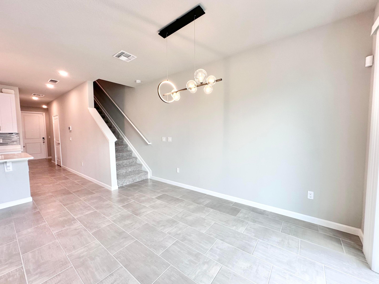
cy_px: 142
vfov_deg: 85.7
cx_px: 190
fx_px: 153
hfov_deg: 102.1
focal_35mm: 14
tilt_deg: -1.8
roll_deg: +0.8
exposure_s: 1/120
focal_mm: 2.22
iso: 80
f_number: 2.2
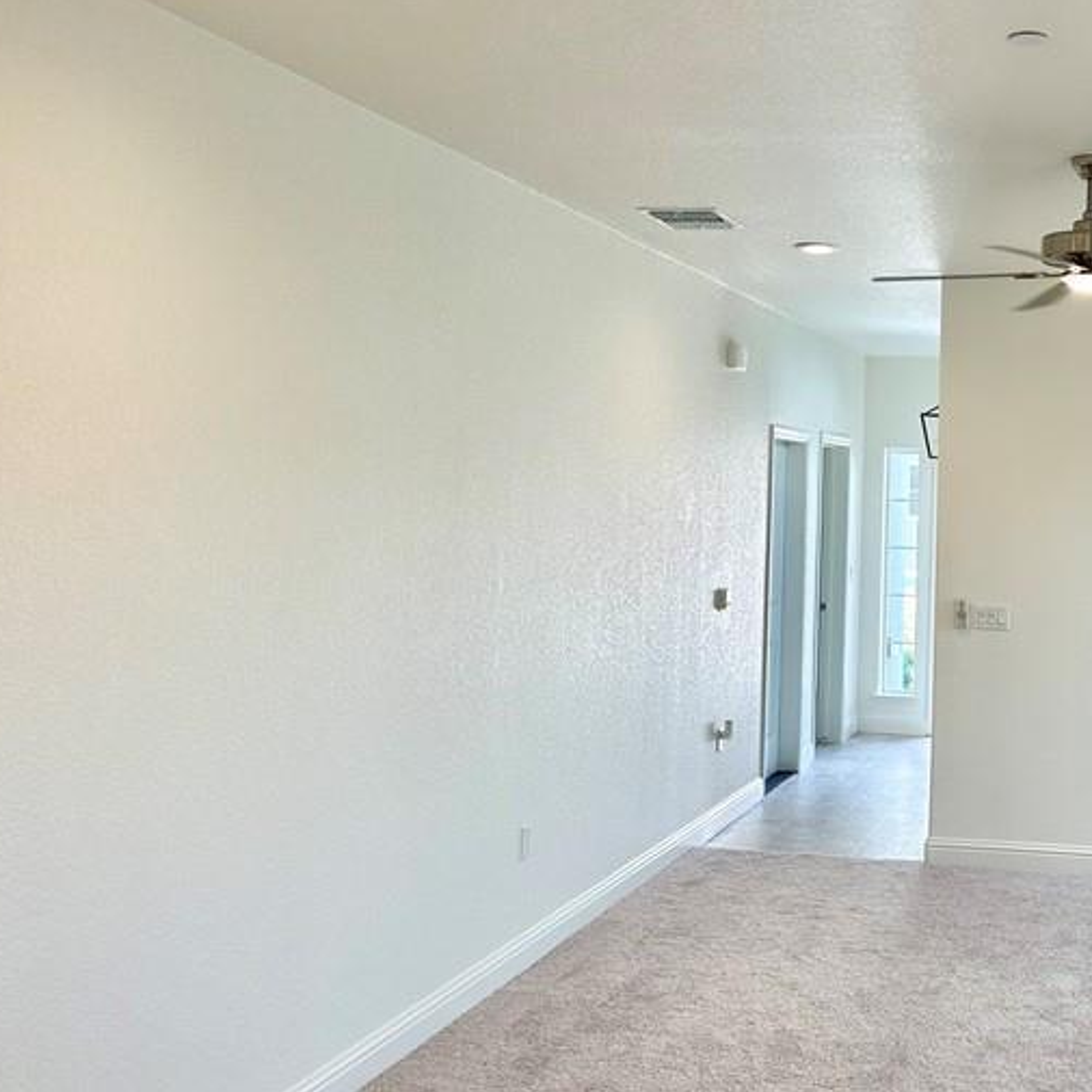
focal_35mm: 43
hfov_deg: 37.5
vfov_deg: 39.1
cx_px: 902
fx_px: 1535
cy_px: 474
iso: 80
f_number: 1.78
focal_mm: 6.86
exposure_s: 1/198
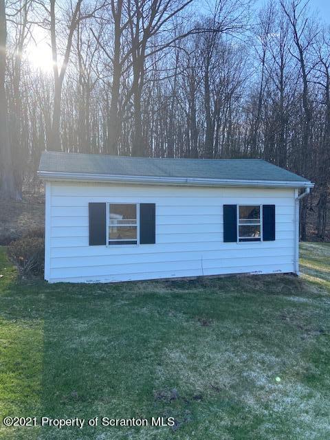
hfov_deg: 53.1
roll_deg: -0.5
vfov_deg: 67.3
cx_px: 165
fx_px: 330
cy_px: 220
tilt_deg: -1.5
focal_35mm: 26
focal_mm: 4.25
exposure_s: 1/965
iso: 32
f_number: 1.8
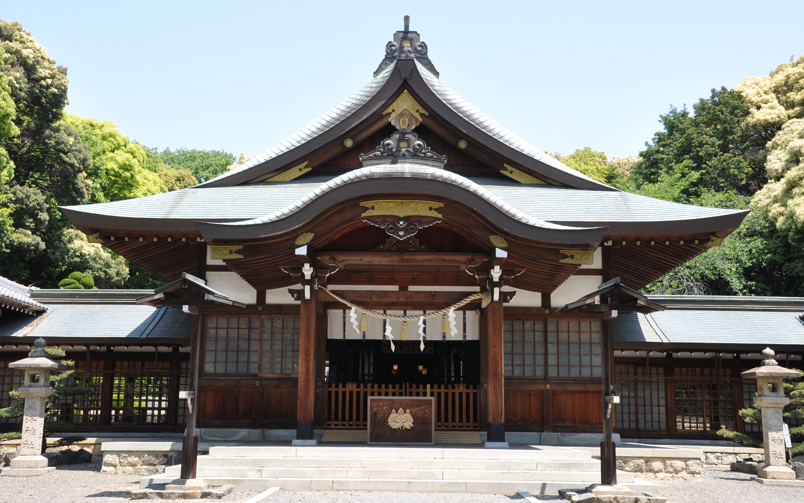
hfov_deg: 46.2
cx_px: 404
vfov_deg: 29.9
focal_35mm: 43
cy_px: 241
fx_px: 942
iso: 200
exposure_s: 1/100
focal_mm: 28
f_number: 10
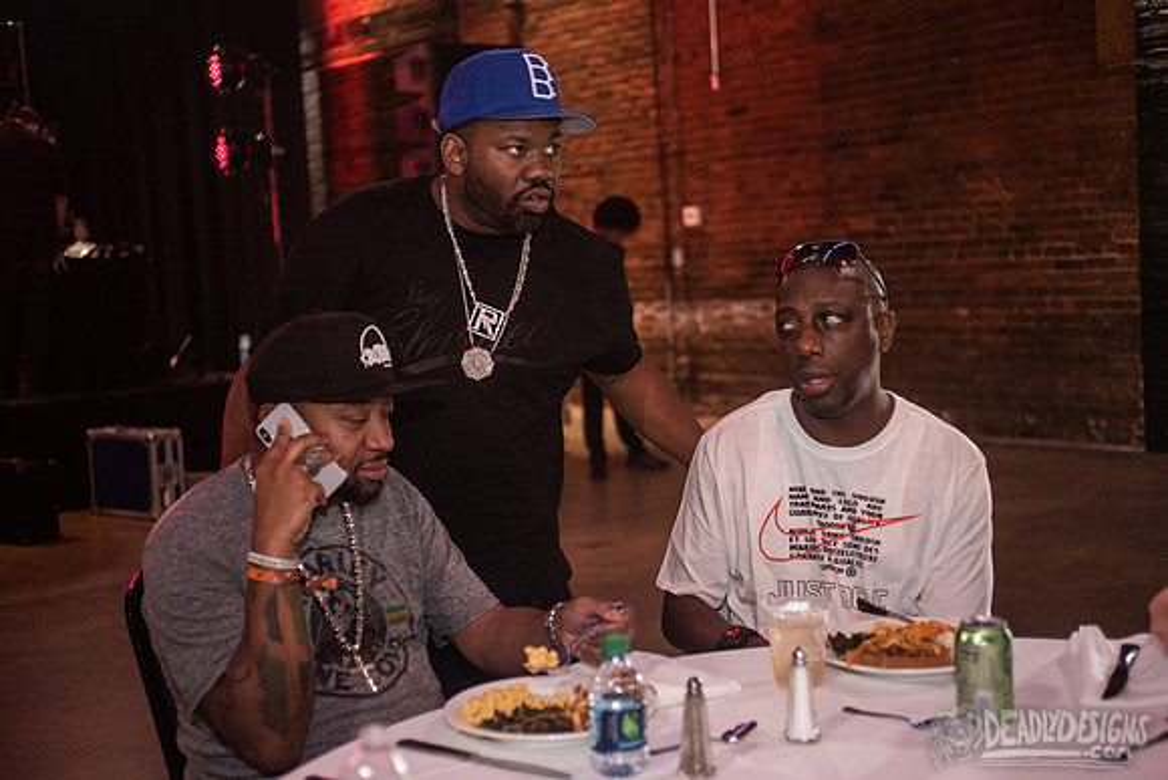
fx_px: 1687
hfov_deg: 38.2
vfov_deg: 26.0
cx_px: 584
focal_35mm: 52
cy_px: 390
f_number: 3.2
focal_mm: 52
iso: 1600
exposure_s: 1/50
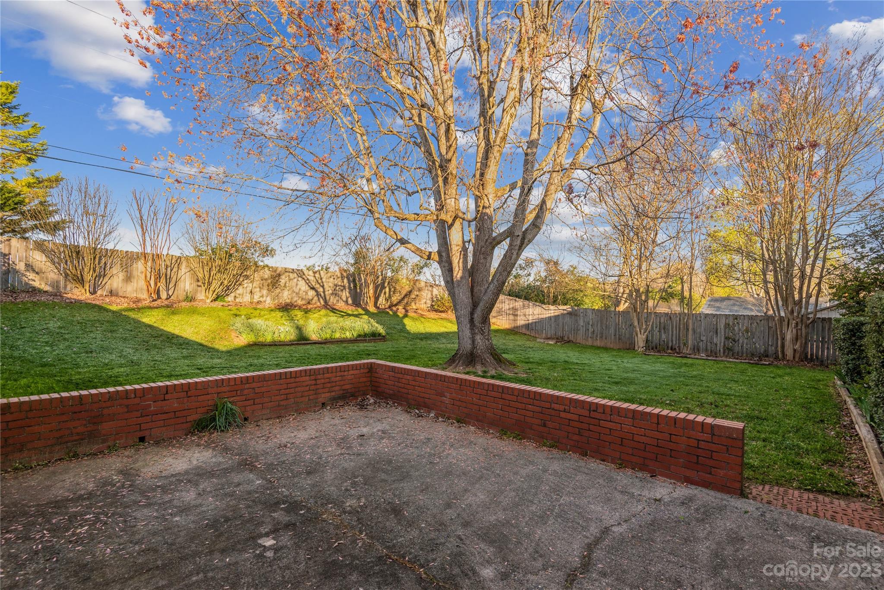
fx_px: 393
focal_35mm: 16
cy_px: 295
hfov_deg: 96.7
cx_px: 442
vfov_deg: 73.8
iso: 320
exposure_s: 1/160
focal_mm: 16
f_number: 8
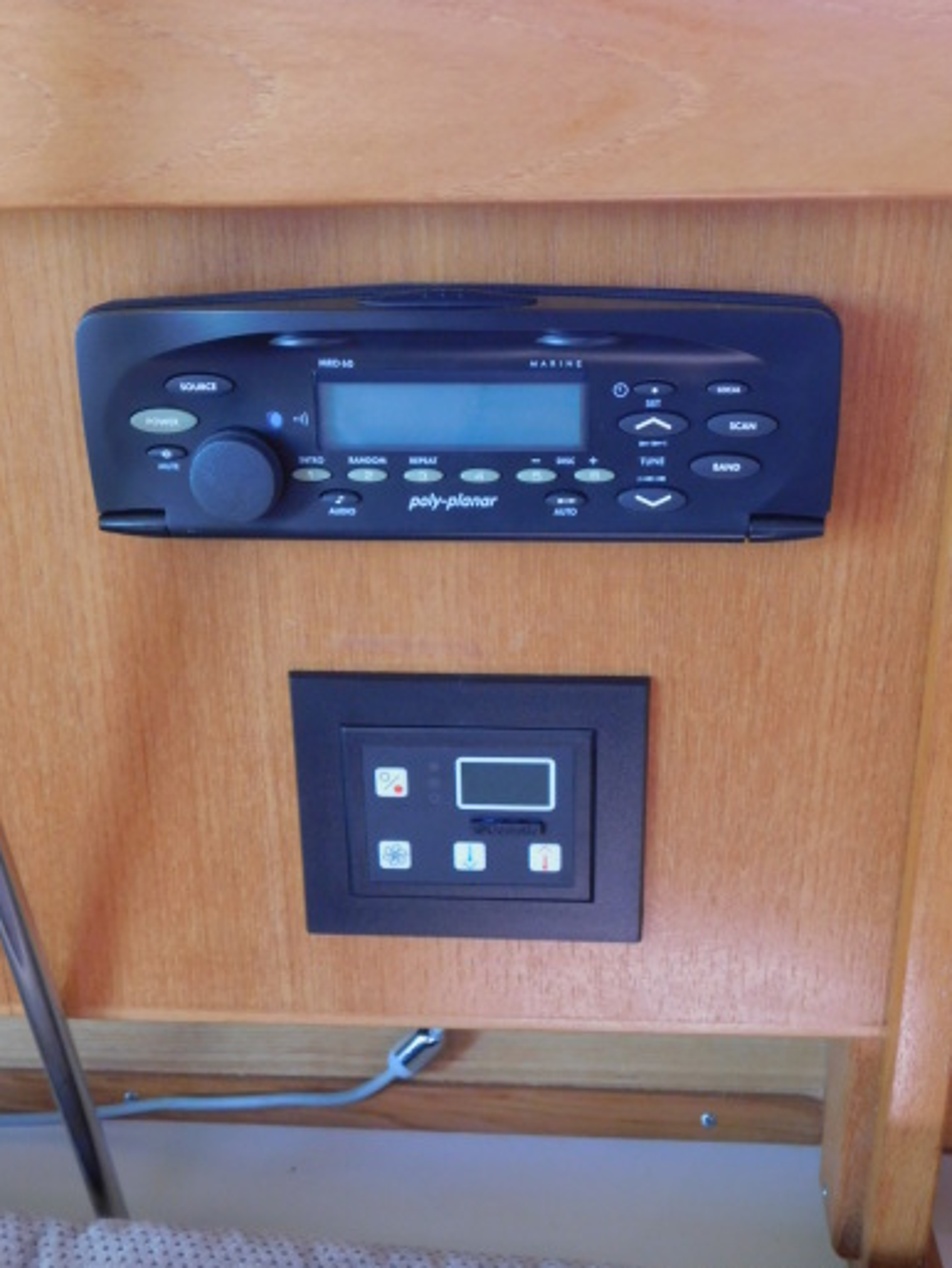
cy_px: 683
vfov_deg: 44.7
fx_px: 1539
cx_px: 486
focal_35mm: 42
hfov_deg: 34.4
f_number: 3.5
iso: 280
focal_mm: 6.3
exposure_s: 1/30
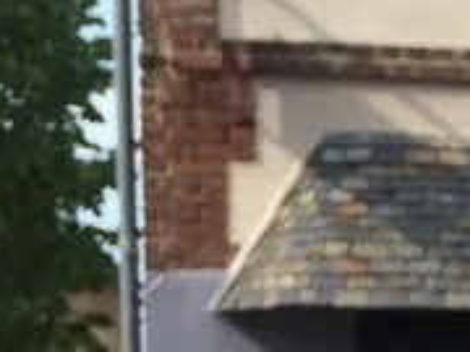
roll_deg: +2.2
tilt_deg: -1.4
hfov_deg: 9.3
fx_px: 2620
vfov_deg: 7.5
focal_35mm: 193
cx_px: 1078
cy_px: 608
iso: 32
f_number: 2.2
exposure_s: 1/695
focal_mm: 4.15
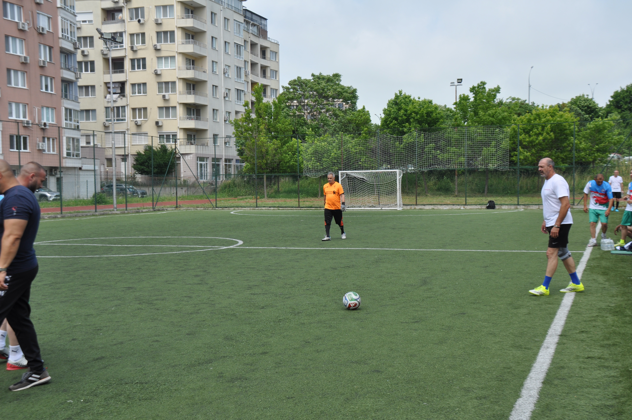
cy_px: 210
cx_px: 316
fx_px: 815
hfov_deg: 42.4
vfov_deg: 28.9
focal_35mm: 46
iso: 200
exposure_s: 1/250
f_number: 8
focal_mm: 31
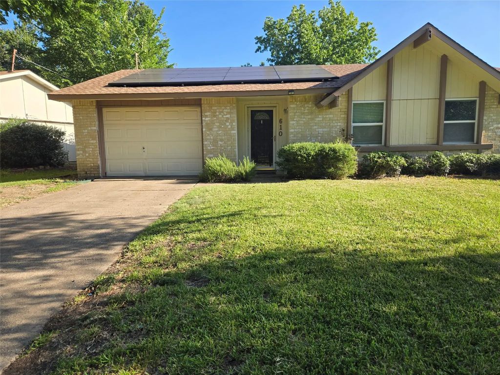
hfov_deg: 73.9
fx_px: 332
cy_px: 188
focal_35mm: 23
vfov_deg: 58.9
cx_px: 250
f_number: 1.8
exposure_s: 1/765
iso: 25
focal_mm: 5.4
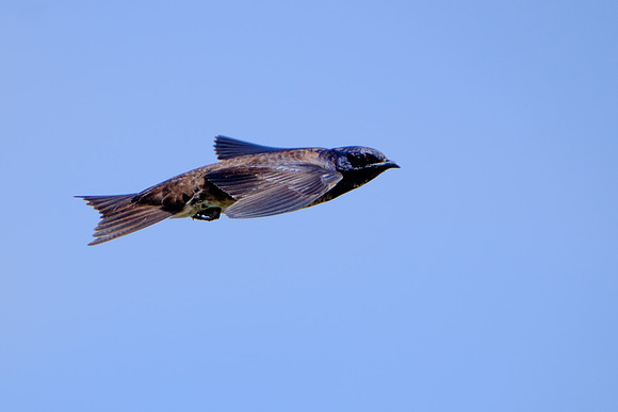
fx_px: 15317
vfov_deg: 1.5
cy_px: 291
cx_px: 254
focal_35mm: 892
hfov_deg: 2.3
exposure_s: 1/2000
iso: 500
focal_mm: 400
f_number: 5.6
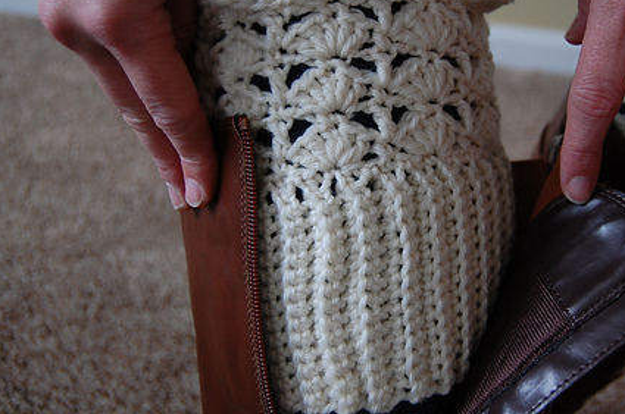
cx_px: 353
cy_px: 176
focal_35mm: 53
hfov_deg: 37.5
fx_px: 919
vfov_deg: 25.4
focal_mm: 30
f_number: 4.2
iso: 800
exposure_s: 1/15
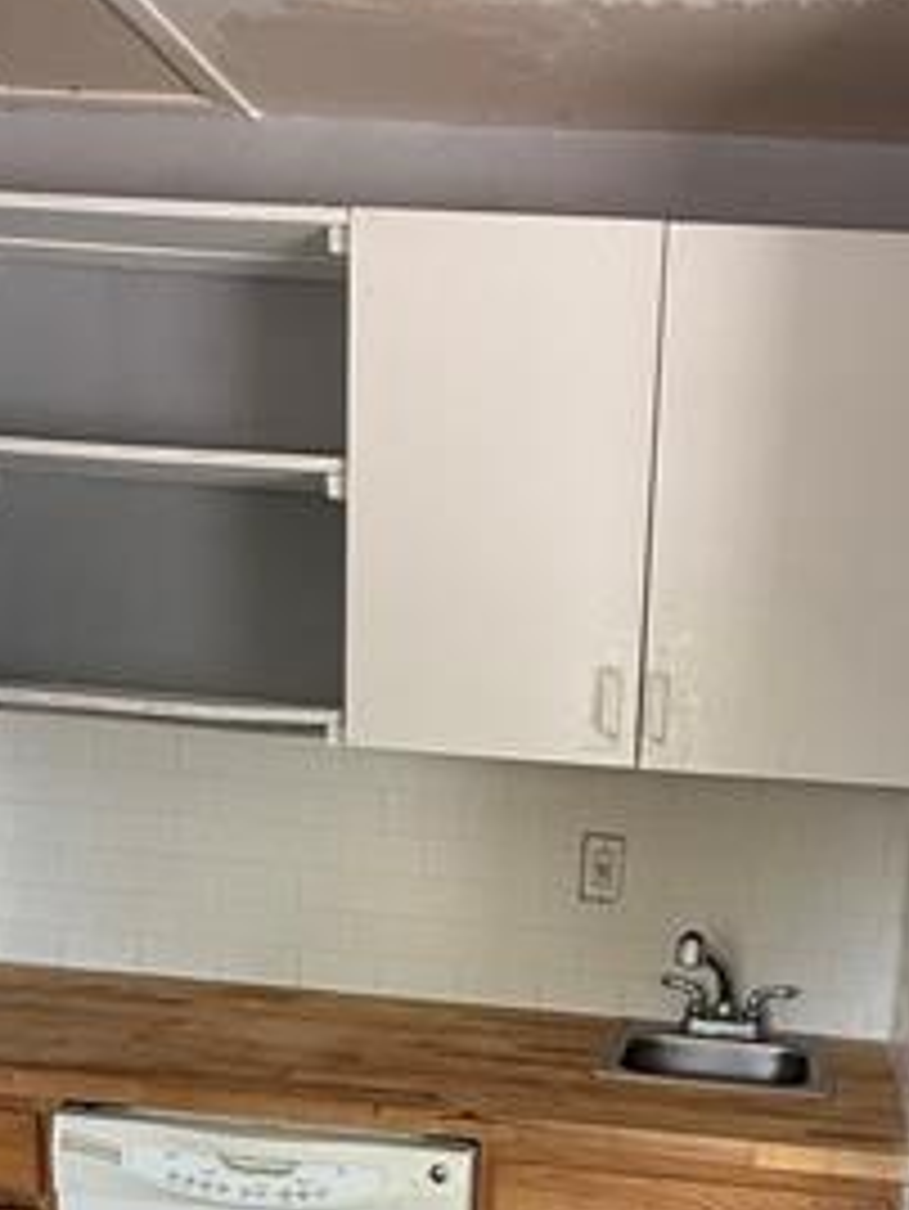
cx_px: 698
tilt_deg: -12.6
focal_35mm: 40
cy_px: 1021
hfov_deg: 35.1
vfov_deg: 43.8
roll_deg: -4.8
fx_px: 1399
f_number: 2.2
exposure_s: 1/99
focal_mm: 2.22
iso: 160
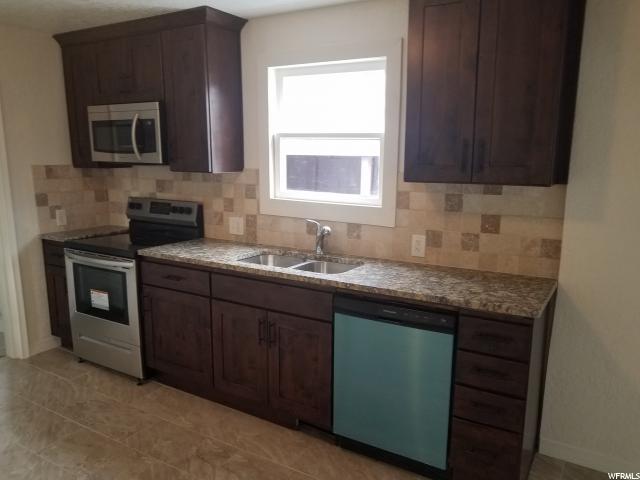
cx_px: 320
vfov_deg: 53.1
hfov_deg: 67.3
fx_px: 481
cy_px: 240
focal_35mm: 26
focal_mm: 4.2
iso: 125
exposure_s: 1/60
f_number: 1.7
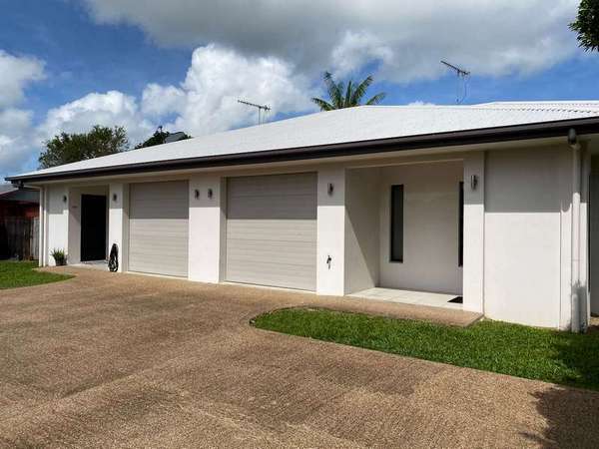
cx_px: 300
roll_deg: -0.5
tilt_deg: +0.8
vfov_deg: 53.1
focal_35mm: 26
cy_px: 224
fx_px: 450
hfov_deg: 67.3
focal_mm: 4.25
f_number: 1.8
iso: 32
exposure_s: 1/5025
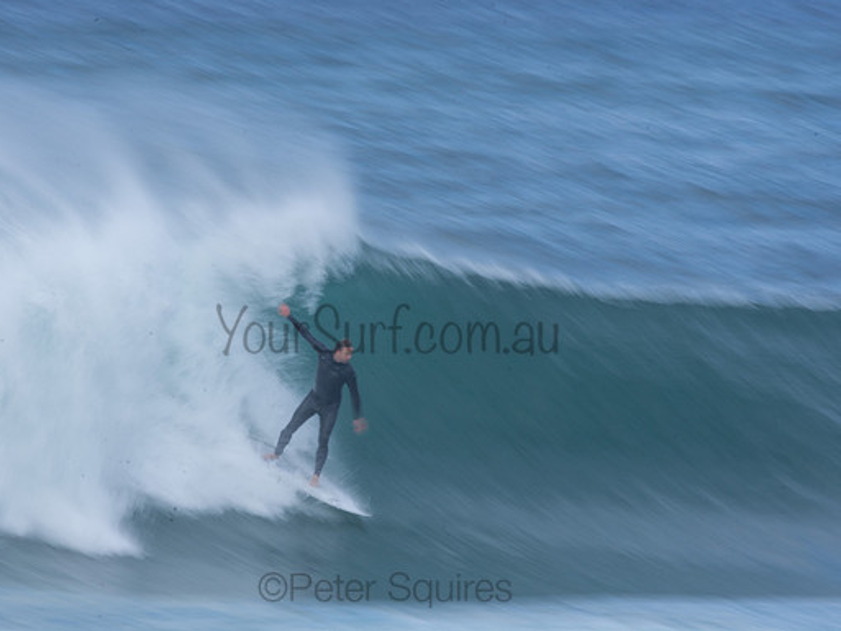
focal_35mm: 815
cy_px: 316
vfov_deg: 1.8
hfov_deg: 2.4
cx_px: 385
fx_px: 19805
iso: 100
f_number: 25
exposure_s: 1/20
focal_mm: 500
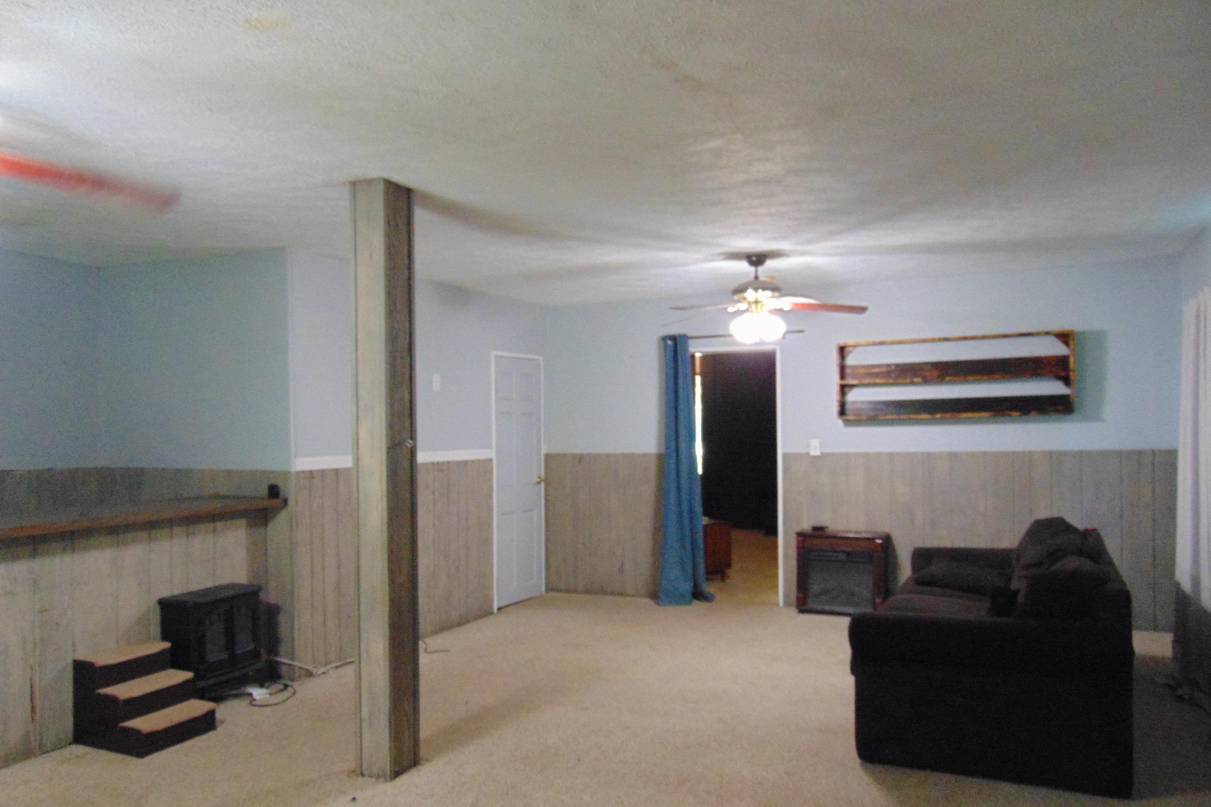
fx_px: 908
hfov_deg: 67.4
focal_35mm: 27
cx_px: 588
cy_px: 453
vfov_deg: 47.8
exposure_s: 1/25
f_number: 3
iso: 400
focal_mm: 4.5
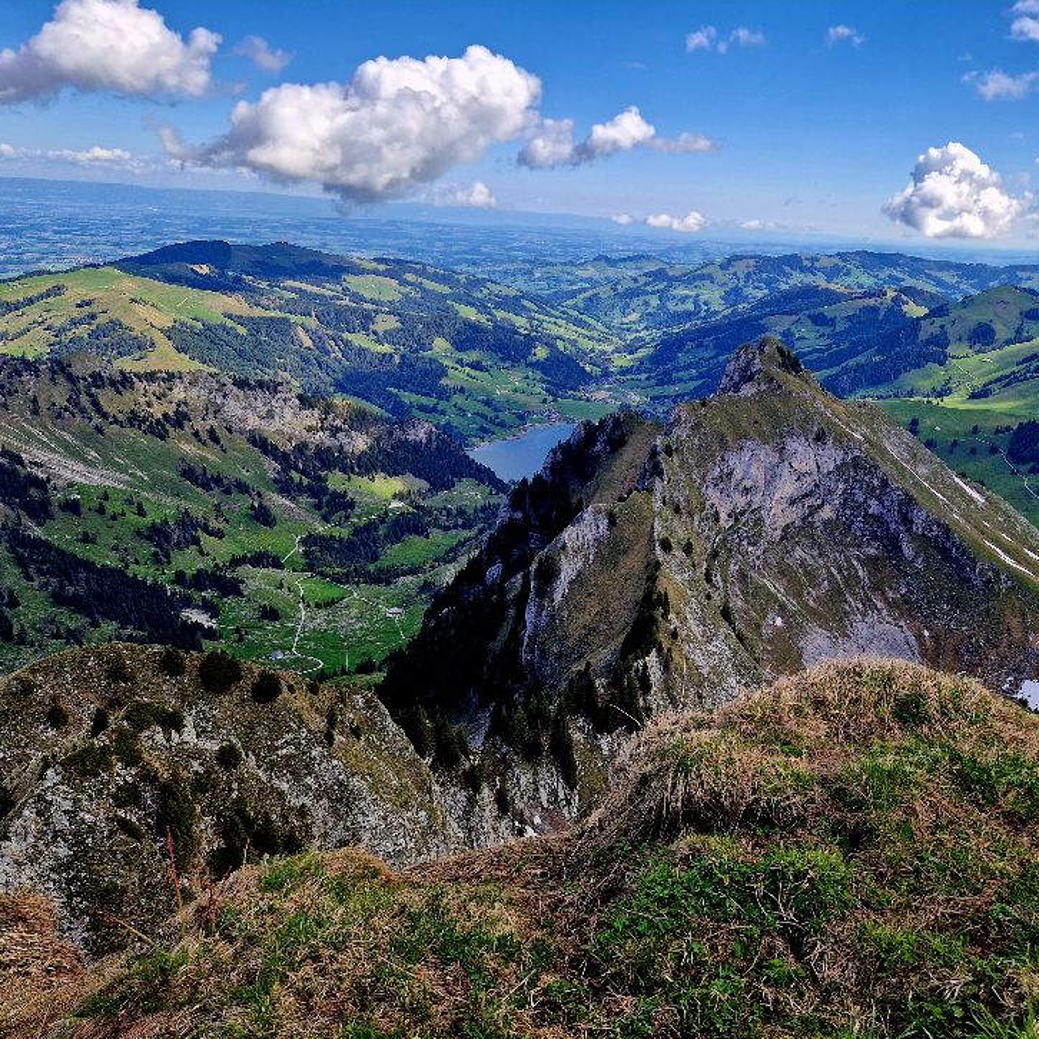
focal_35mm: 28
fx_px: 951
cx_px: 694
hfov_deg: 56.1
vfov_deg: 57.3
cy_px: 535
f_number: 1.8
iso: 50
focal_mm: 5.4
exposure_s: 1/1111
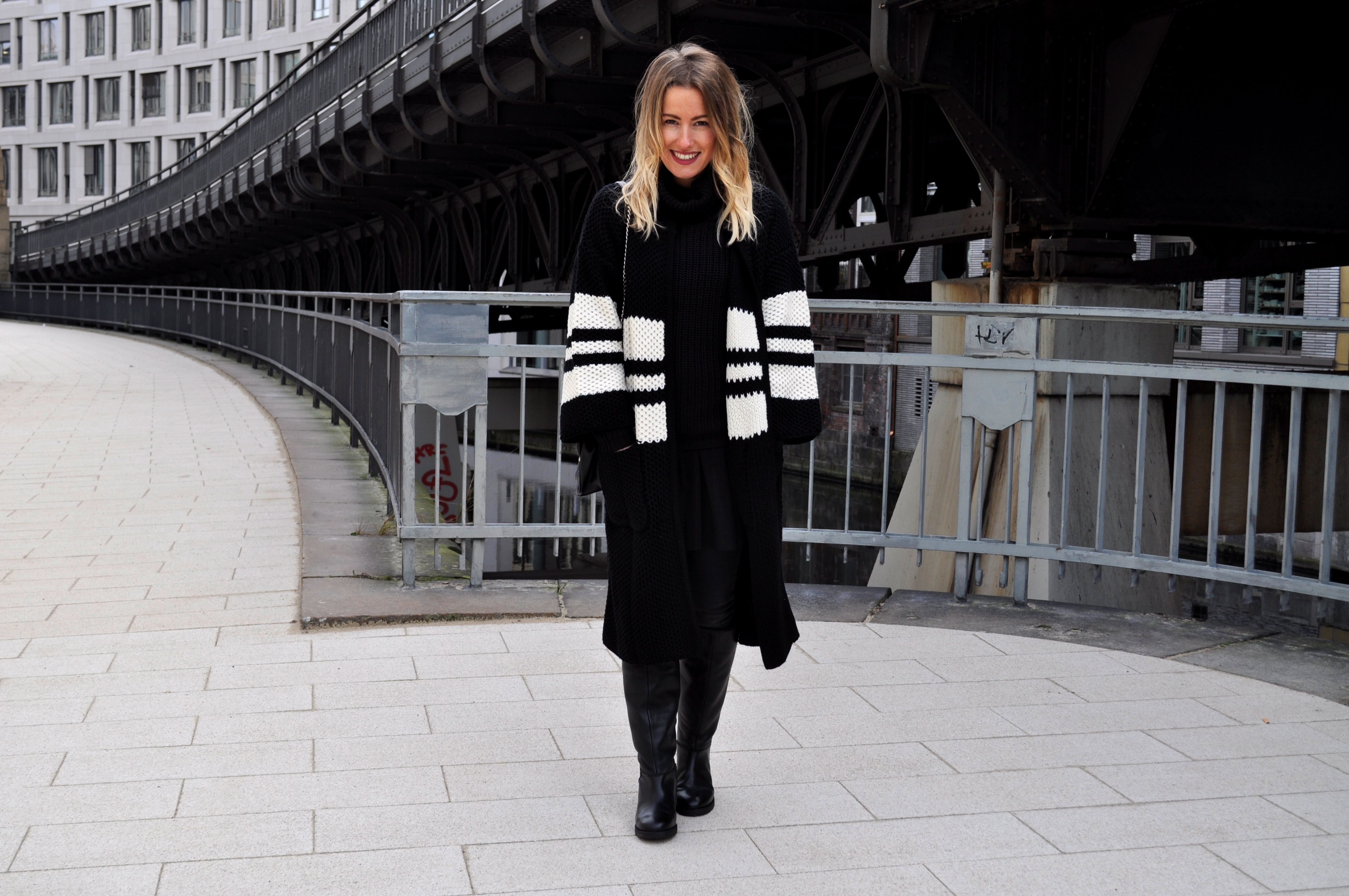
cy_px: 448
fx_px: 1796
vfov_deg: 28.0
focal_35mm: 48
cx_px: 674
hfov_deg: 41.2
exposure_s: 1/160
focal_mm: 32
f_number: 6.3
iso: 200
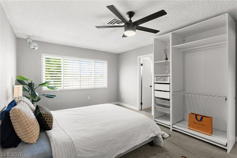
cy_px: 79
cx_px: 118
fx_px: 112
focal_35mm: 17
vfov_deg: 70.5
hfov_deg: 93.3
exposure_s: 1/8
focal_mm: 17
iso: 400
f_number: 8
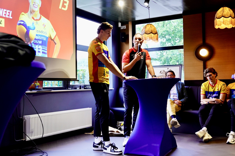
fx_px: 235
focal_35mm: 36
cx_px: 118
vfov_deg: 36.9
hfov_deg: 53.1
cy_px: 78
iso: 2500
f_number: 3.2
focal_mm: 24
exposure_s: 1/250
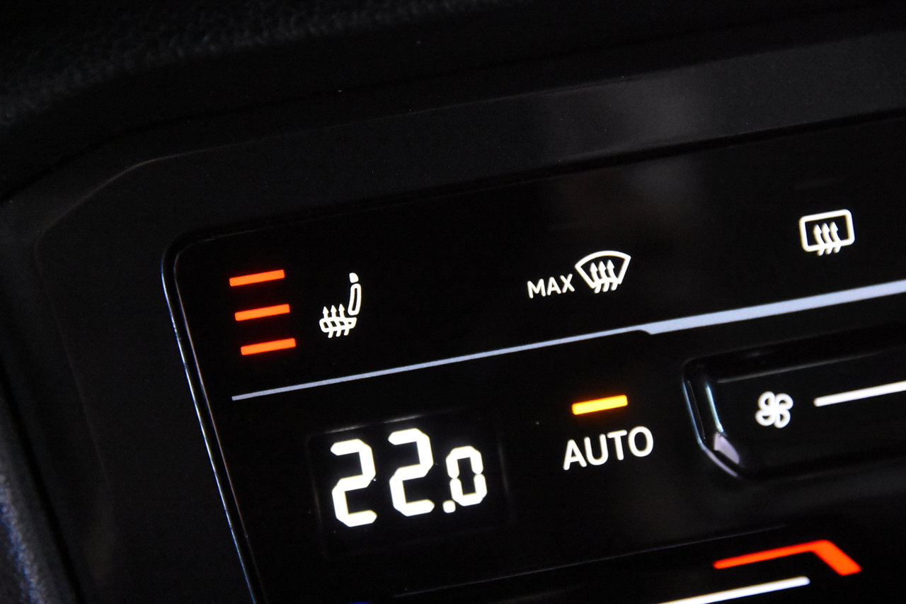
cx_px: 453
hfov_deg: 19.5
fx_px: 2642
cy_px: 302
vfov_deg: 13.0
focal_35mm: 105
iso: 12800
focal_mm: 70
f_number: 4
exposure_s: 1/80
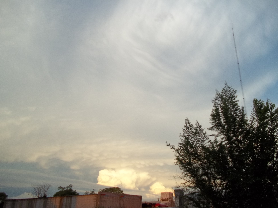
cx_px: 139
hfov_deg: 56.8
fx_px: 257
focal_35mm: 32
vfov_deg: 44.2
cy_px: 104
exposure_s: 1/320
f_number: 2.9
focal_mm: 5.7
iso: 64
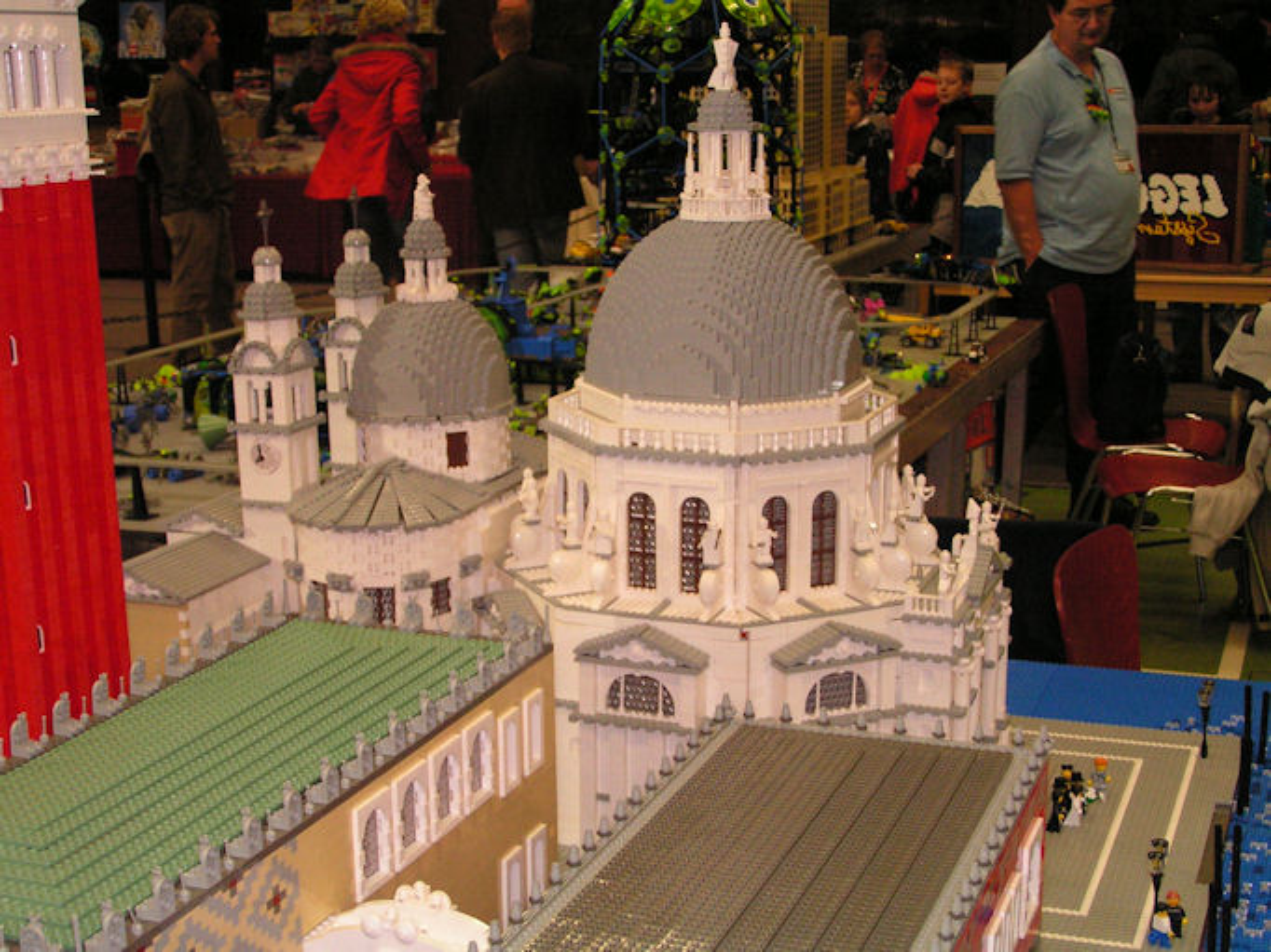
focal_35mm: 51
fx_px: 1872
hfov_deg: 37.5
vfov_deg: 28.5
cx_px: 636
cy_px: 476
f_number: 3.2
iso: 200
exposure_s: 1/60
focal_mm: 8.6
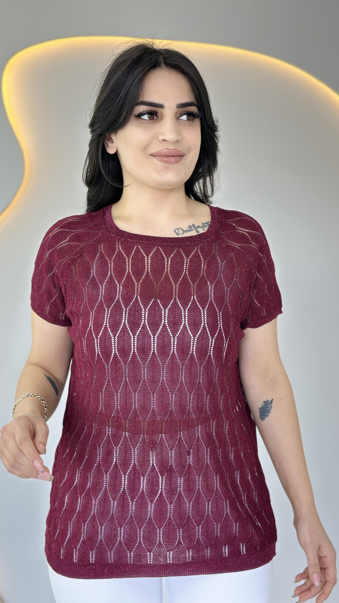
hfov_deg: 22.6
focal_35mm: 53
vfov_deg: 39.2
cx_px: 184
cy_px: 298
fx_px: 847
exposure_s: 1/100
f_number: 1.78
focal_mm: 6.86
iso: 80
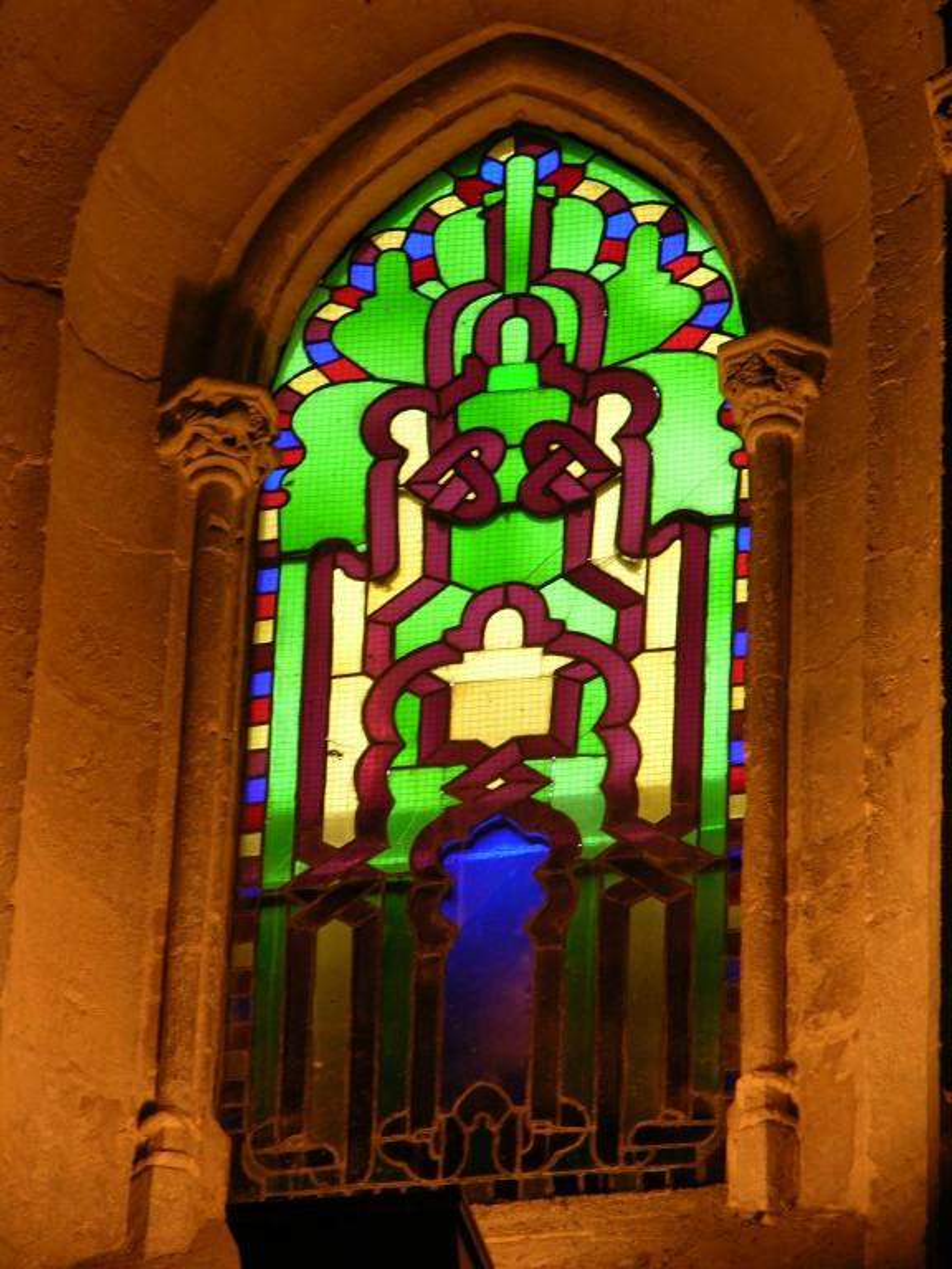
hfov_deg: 5.3
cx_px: 476
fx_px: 10267
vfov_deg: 7.1
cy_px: 634
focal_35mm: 280
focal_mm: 71.2
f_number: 4.2
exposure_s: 1/15.3
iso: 50
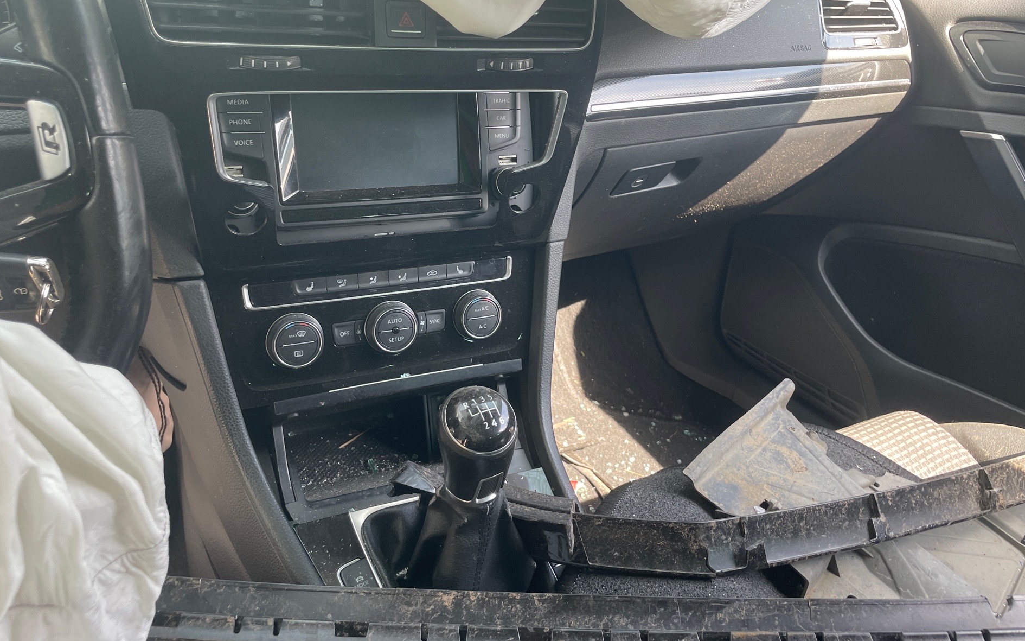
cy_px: 251
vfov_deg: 44.3
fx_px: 782
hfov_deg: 66.5
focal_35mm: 28
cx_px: 517
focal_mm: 4.2
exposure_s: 1/121
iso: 64
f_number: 1.6
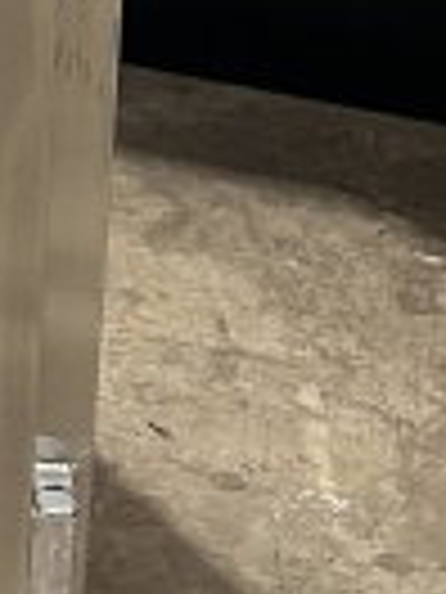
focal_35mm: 148
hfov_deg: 8.7
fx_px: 2542
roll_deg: -1.0
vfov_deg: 11.7
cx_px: -770
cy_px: -668
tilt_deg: -12.5
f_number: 1.78
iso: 320
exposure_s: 1/60
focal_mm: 6.86
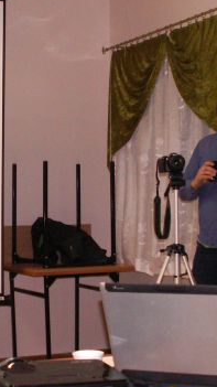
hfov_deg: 13.8
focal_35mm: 87
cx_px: 67
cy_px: 215
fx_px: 891
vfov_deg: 24.5
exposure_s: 1/40
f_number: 2.8
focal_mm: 5.86
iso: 160
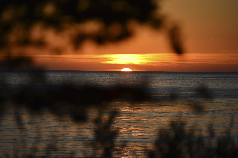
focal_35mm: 200
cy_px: 79
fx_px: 1321
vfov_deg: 6.9
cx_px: 119
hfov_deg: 10.3
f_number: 3.5
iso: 640
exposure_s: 1/4000
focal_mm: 200
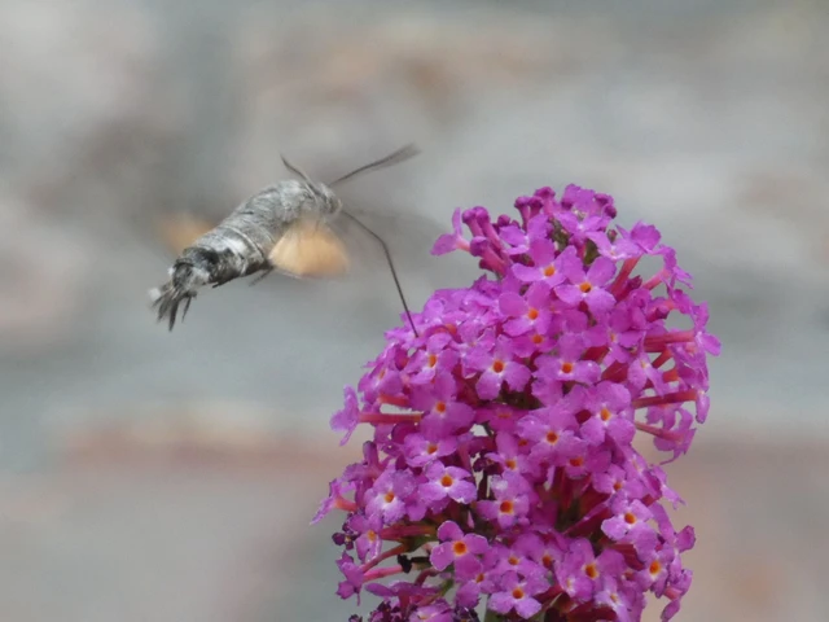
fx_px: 12717
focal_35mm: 531
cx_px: 414
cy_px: 311
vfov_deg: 2.8
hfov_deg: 3.7
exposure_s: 1/100
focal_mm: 95.2
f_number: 7.1
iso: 400
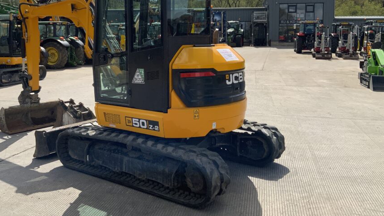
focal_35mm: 38
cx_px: 171
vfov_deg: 30.8
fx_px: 387
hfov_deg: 52.7
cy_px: 64
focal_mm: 3
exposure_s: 1/3322
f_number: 1.8
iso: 20
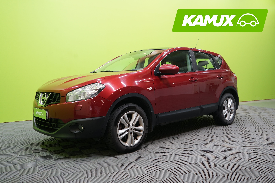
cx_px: 138
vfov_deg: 41.1
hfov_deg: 58.7
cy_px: 92
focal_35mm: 32
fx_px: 244
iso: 640
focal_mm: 32
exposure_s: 1/40
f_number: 5
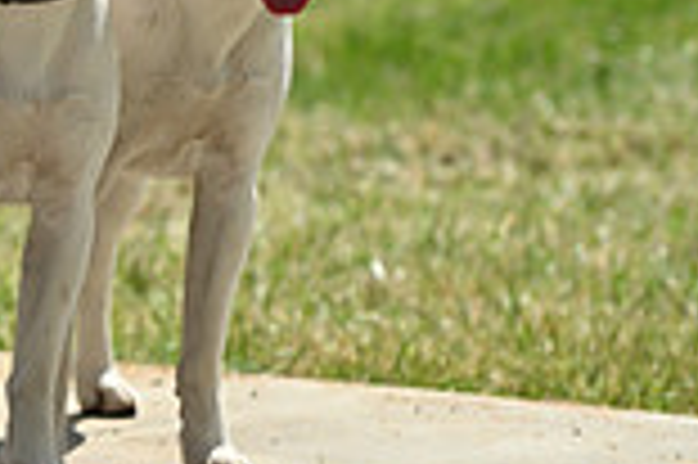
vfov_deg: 3.2
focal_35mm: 434
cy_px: 70
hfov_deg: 4.7
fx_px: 8406
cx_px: -563
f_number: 4.5
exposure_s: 1/1250
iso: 125
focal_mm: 116
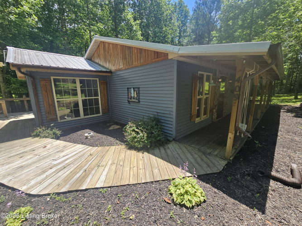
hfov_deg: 106.2
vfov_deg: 89.9
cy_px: 113
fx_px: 113
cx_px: 151
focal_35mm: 13
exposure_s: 1/640
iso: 50
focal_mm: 2.2
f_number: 2.2
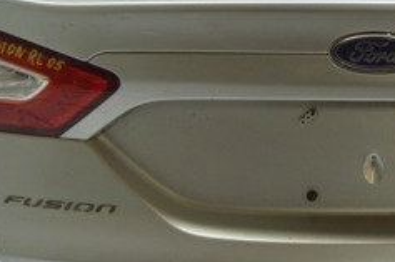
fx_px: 887
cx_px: 367
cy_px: 56
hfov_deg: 24.3
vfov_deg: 16.7
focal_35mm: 81
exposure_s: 1/60
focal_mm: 20
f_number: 3.8
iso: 400
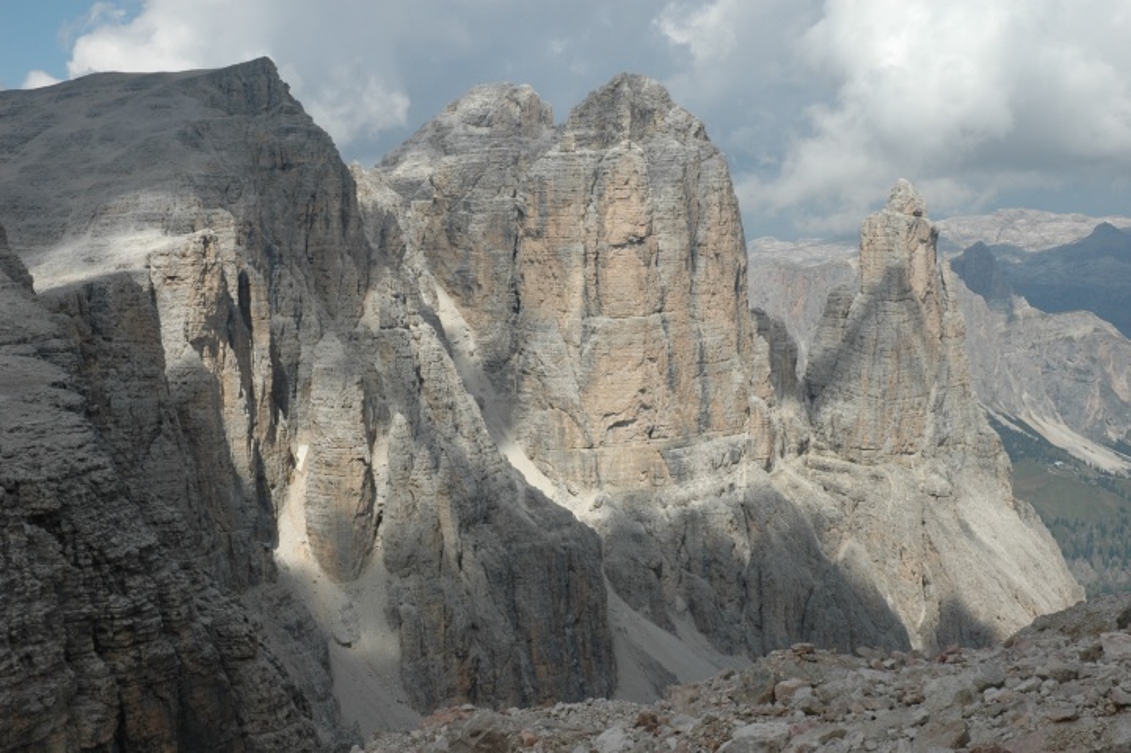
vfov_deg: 20.6
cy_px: 376
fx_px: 2072
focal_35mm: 66
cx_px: 566
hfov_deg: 30.5
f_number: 16
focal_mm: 44
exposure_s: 1/200
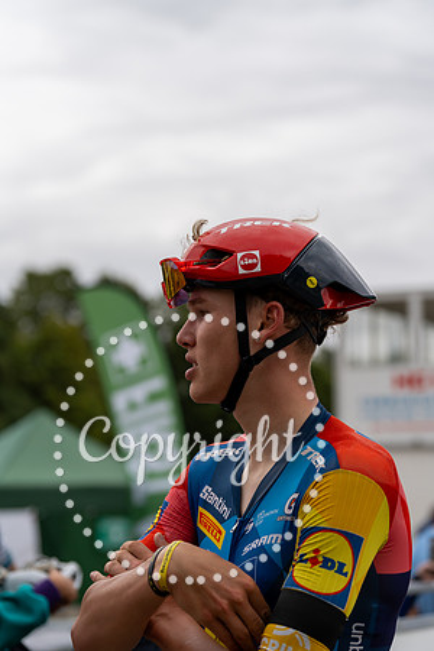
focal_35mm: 85
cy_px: 326
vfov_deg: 23.9
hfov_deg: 16.1
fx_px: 1537
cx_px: 217
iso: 400
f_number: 3.5
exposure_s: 1/1000
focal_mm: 85
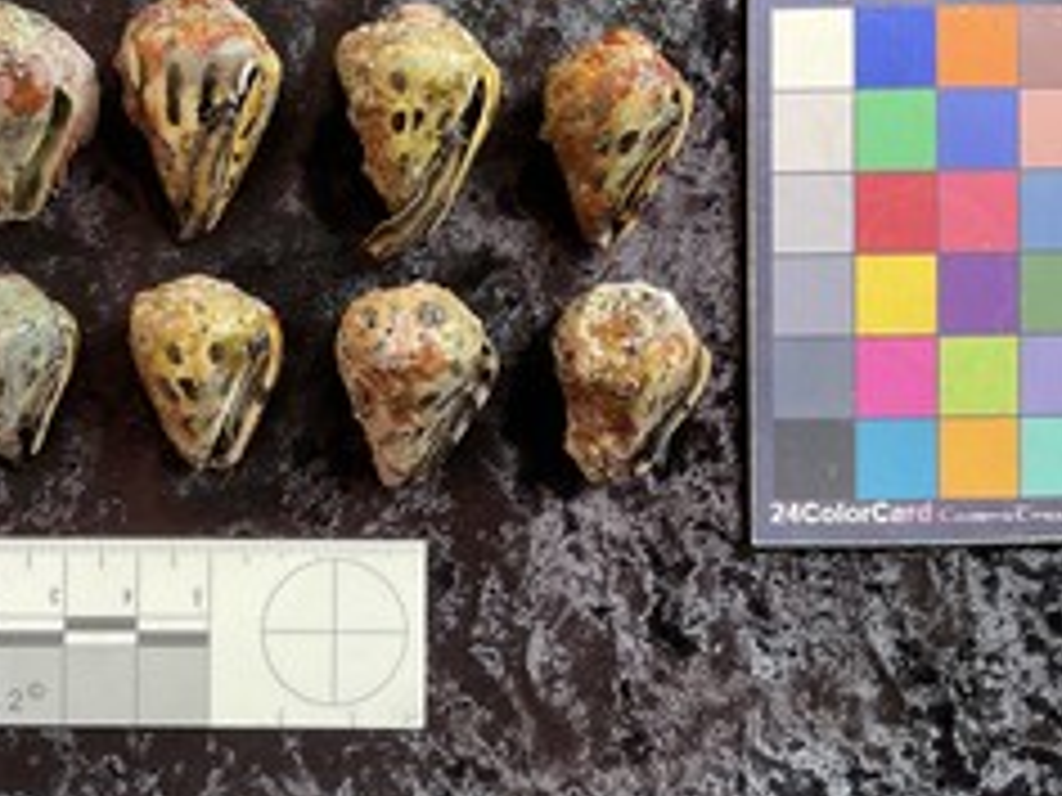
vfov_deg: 33.4
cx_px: 374
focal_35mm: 43
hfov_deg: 43.4
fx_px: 1319
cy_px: 299
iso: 50
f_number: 1.8
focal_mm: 3
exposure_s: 1/60
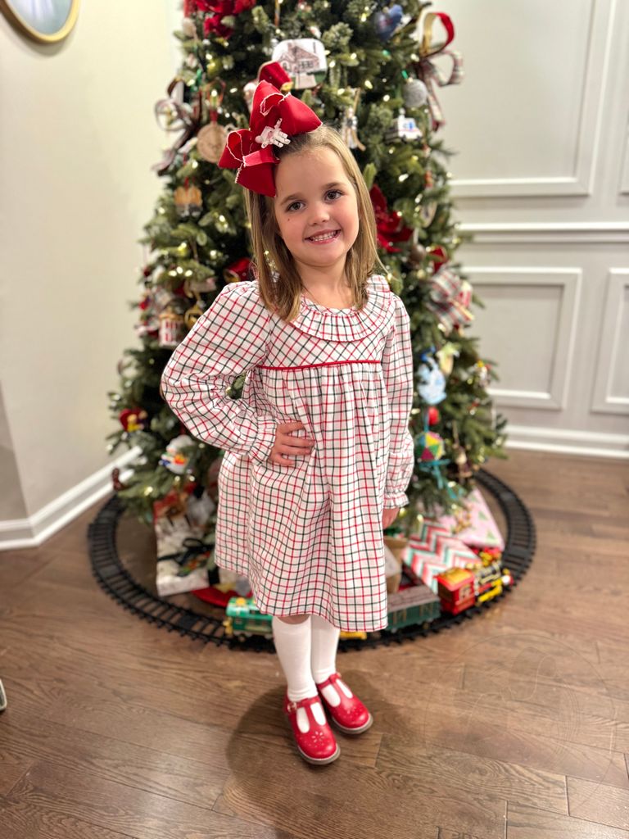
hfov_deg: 56.8
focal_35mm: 24
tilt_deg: -19.9
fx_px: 581
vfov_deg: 71.6
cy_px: 420
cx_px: 314
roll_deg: +1.7
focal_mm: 6.76
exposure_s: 1/60
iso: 400
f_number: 1.78
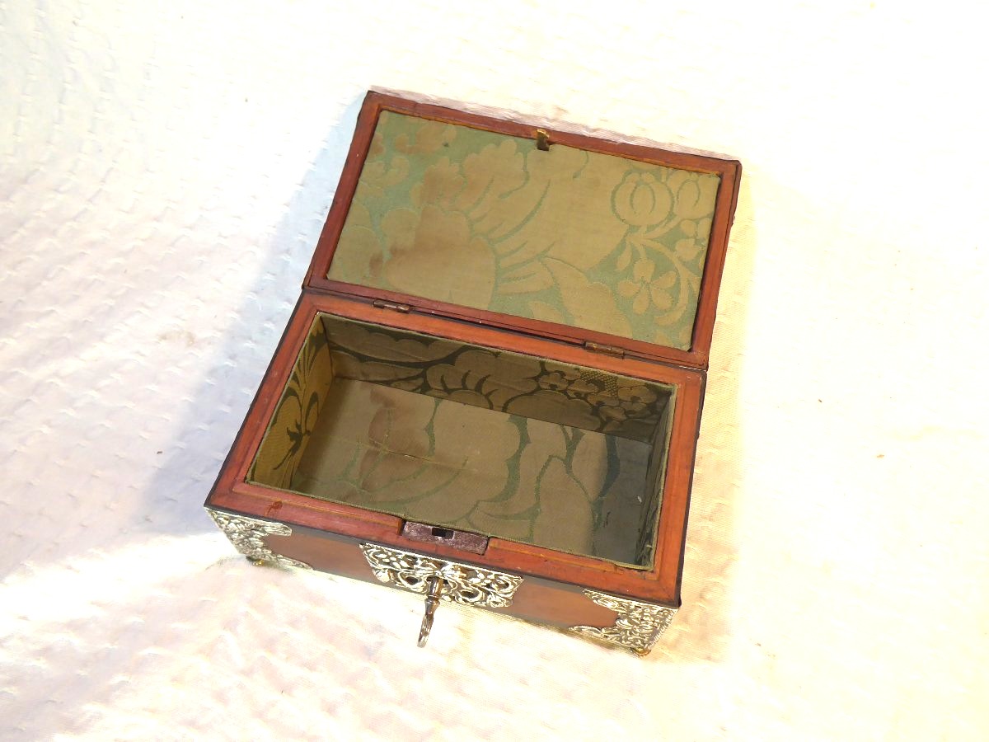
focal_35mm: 29
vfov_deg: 48.2
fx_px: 829
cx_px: 494
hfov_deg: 61.7
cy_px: 371
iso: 160
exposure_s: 1/60
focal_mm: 5
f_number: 3.5
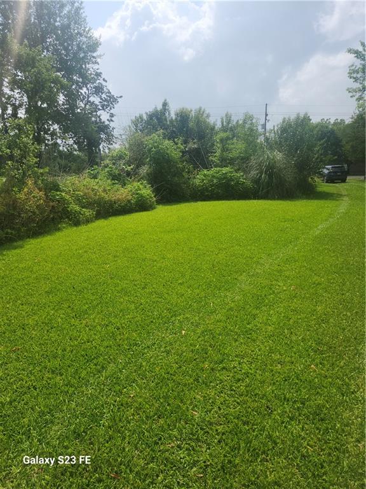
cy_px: 244
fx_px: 324
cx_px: 183
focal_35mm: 23
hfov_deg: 58.9
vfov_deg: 73.9
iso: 25
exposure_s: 1/2551
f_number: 1.8
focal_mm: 5.54
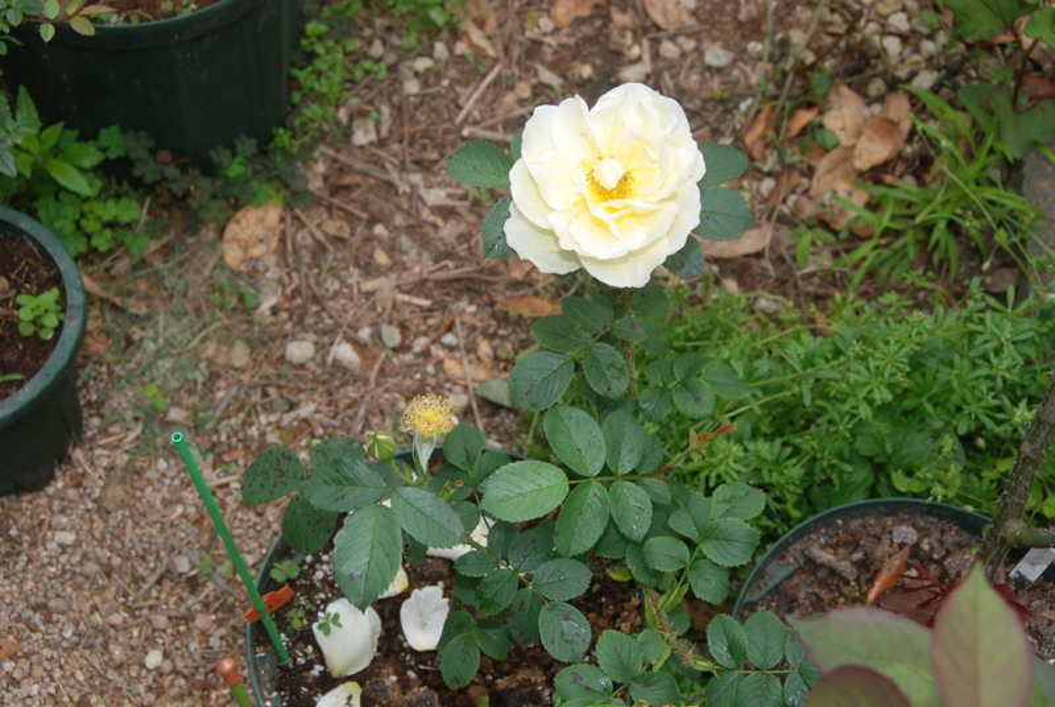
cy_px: 354
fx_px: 1849
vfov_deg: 21.6
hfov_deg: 31.8
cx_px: 528
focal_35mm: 63
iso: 400
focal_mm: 42
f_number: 10
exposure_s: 1/200
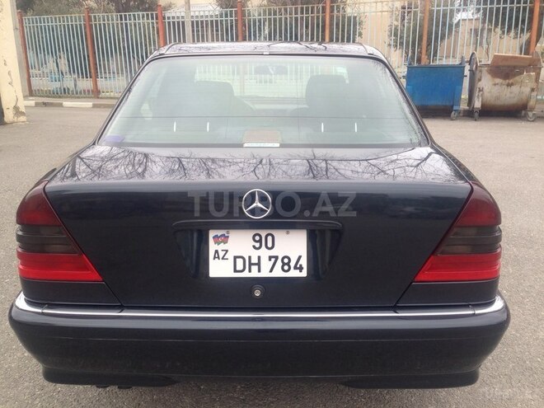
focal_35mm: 33
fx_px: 519
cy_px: 204
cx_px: 272
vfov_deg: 42.9
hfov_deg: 55.4
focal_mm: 4.12
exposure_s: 1/315
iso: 50
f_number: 2.4
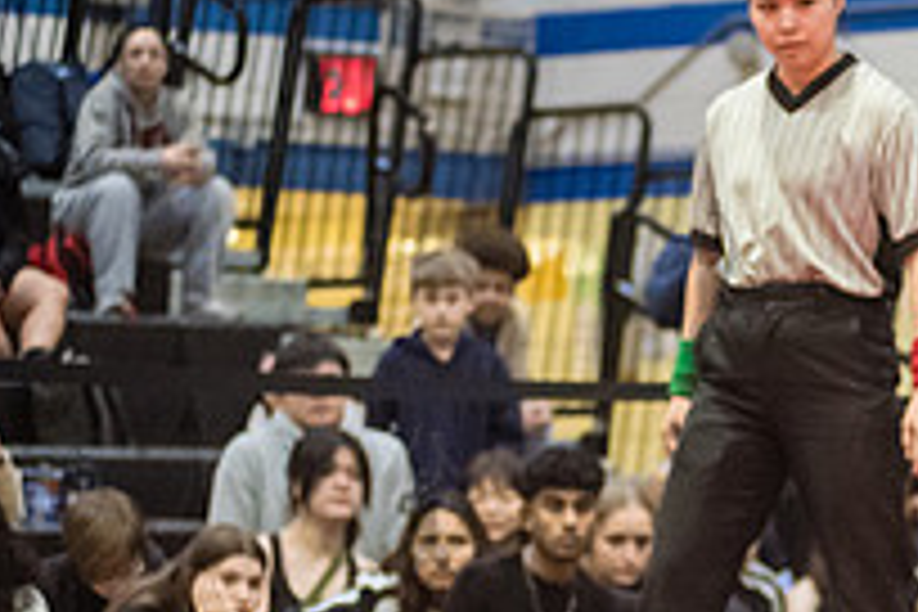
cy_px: 493
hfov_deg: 8.8
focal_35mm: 229
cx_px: 1288
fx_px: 5839
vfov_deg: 6.0
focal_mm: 80
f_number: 3.2
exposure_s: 1/500
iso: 8000
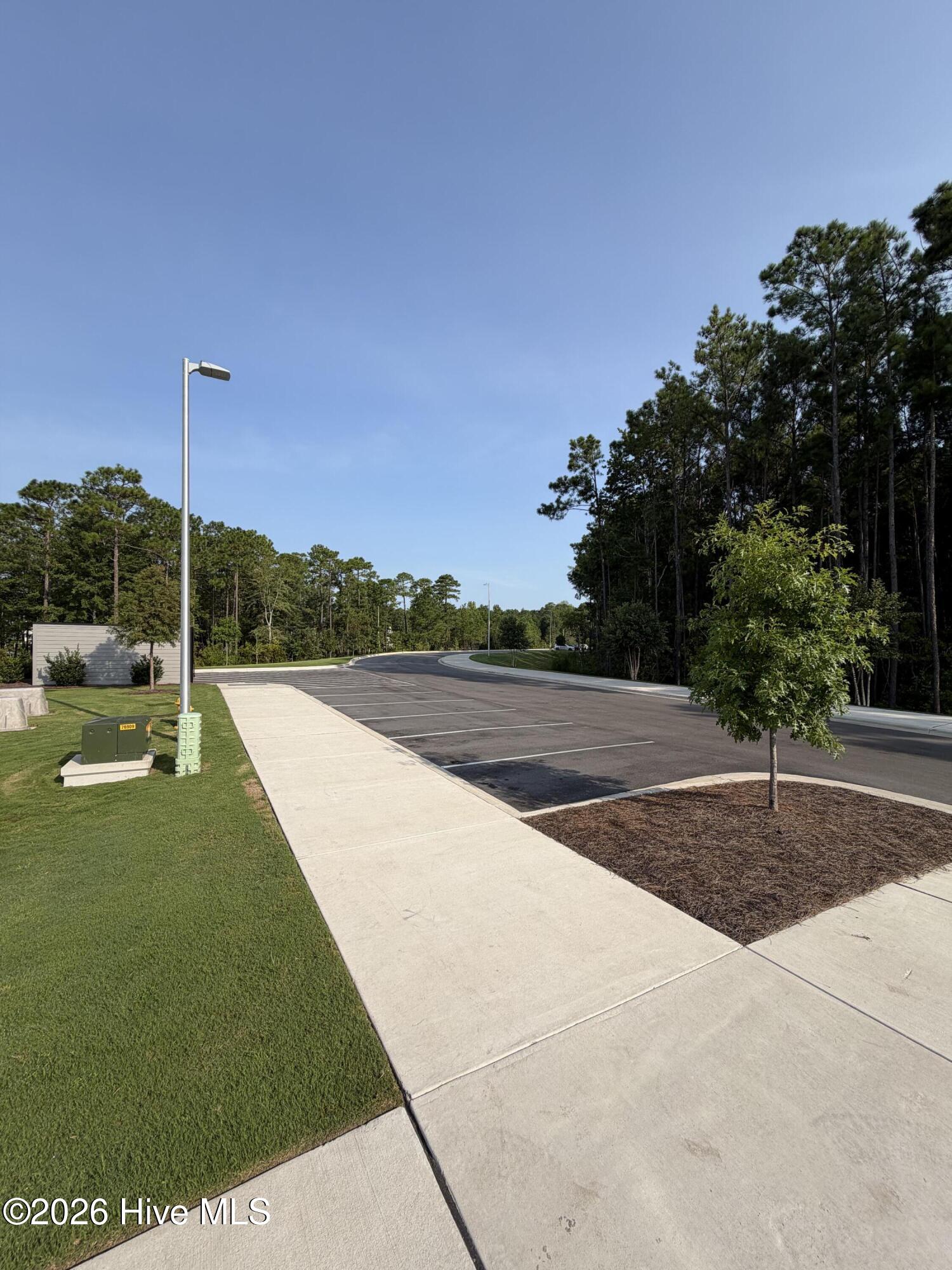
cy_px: 635
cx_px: 476
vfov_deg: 102.1
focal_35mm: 14
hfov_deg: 85.7
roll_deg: -0.5
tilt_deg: +1.3
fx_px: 513
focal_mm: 2.22
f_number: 2.2
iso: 20
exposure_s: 1/770
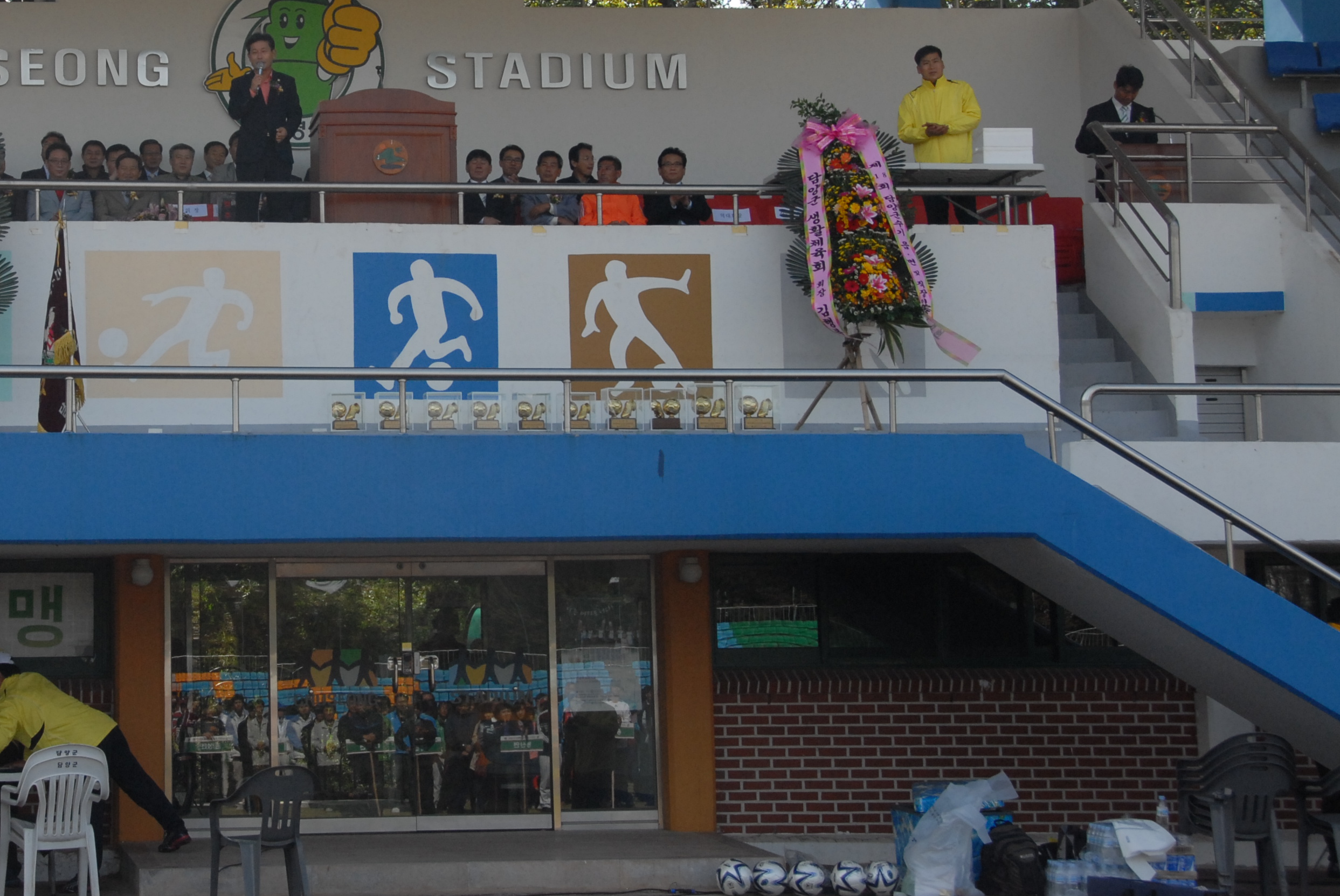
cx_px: 328
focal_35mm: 82
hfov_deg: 24.5
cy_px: 262
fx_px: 3048
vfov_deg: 16.7
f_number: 8
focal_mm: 35
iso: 400
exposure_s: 1/640
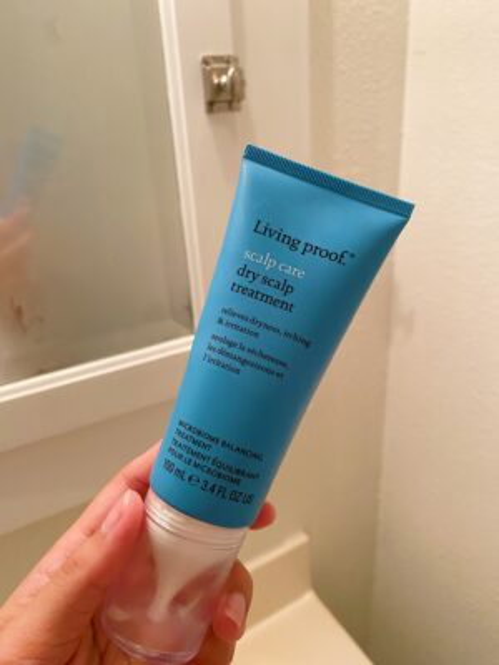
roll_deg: +4.9
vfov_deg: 67.3
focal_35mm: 26
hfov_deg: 53.1
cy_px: 332
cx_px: 250
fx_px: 500
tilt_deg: -23.7
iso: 160
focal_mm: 4.25
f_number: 1.8
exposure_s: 1/60
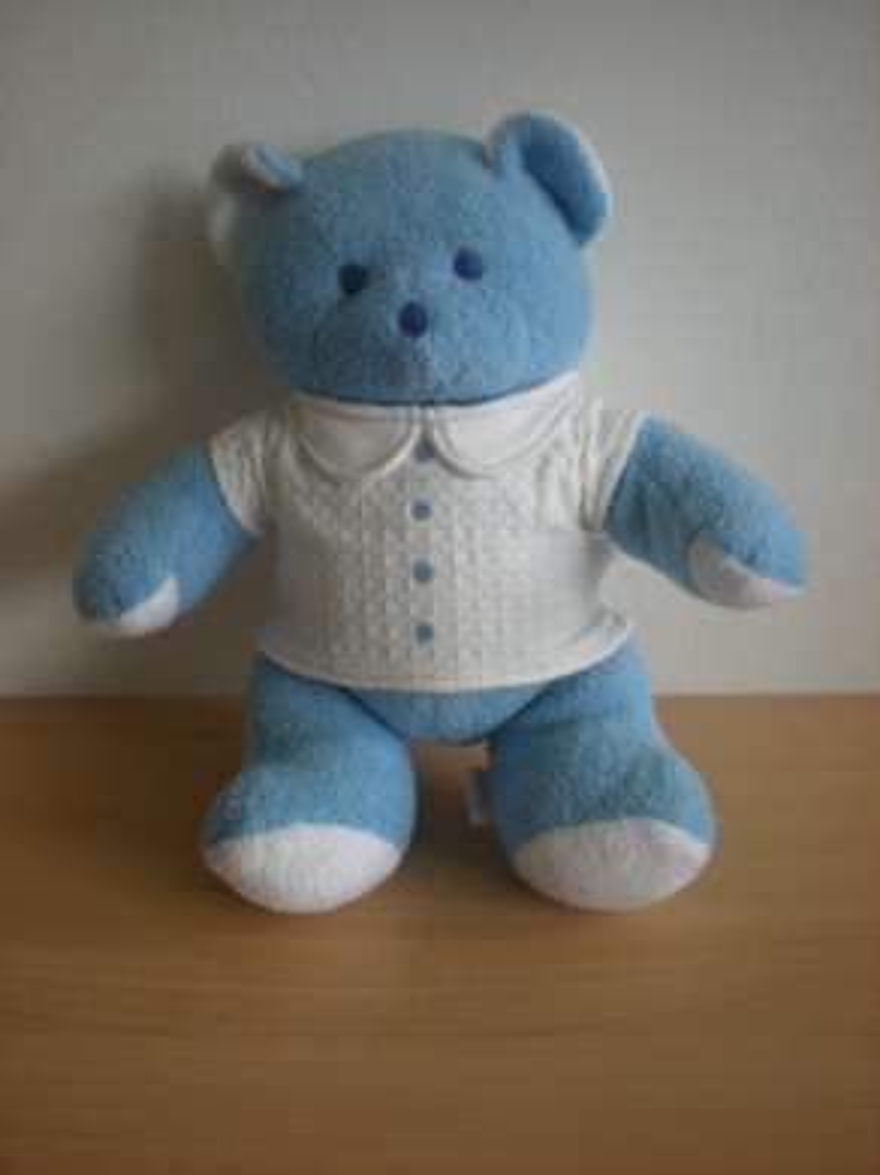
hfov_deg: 37.7
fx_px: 1289
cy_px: 588
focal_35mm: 38
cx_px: 440
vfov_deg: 49.0
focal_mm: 6.3
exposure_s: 1/39.4
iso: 200
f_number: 3.1
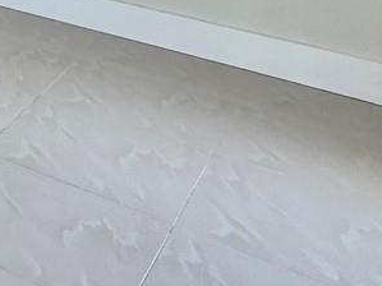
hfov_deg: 18.3
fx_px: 827
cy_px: -273
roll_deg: -0.2
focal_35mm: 75
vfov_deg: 15.8
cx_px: -365
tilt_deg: -0.7
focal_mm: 2.22
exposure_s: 1/120
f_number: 2.2
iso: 160
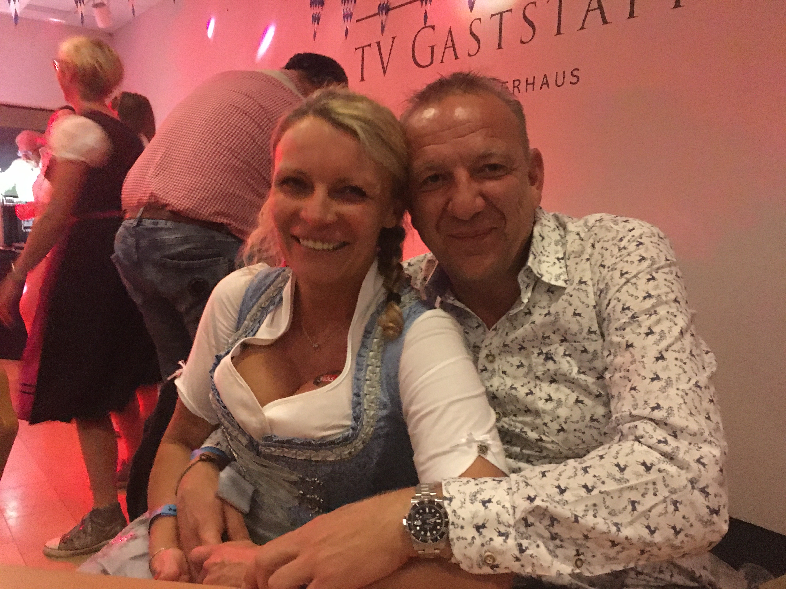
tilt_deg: -6.4
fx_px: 658
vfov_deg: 48.2
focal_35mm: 29
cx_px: 393
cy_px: 294
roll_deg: -1.2
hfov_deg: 61.7
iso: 1000
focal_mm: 4.15
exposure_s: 1/17
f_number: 2.2
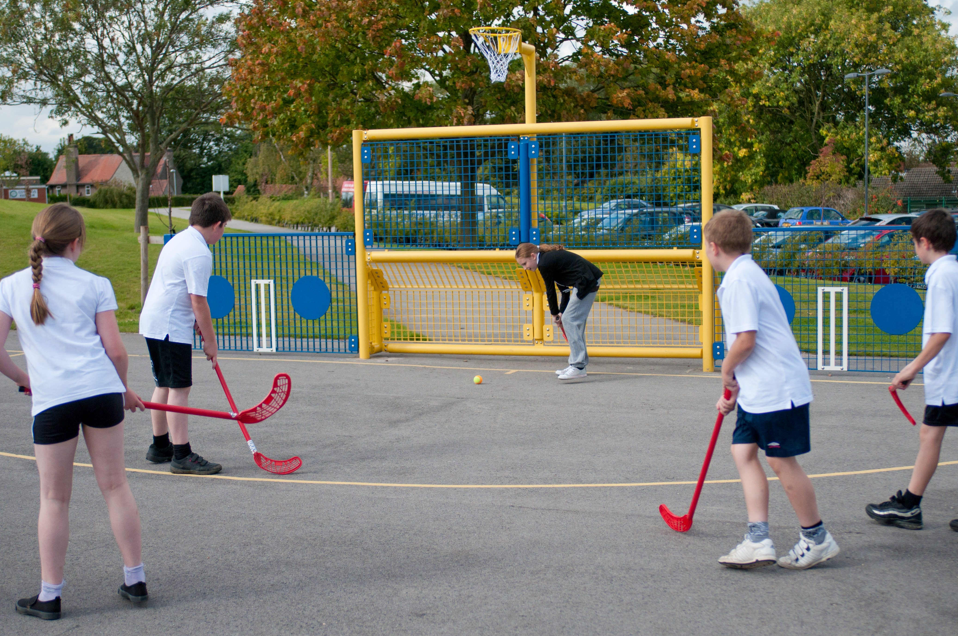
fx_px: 1449
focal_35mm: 55
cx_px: 478
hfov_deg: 36.6
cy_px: 325
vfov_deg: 24.8
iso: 320
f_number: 2.8
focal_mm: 35
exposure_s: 1/6400
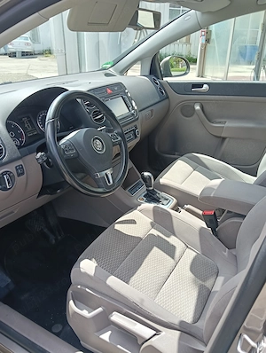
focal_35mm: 27
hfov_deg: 51.5
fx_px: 276
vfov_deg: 65.2
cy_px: 176
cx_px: 133
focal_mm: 3.98
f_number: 1.8
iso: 50
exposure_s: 1/173
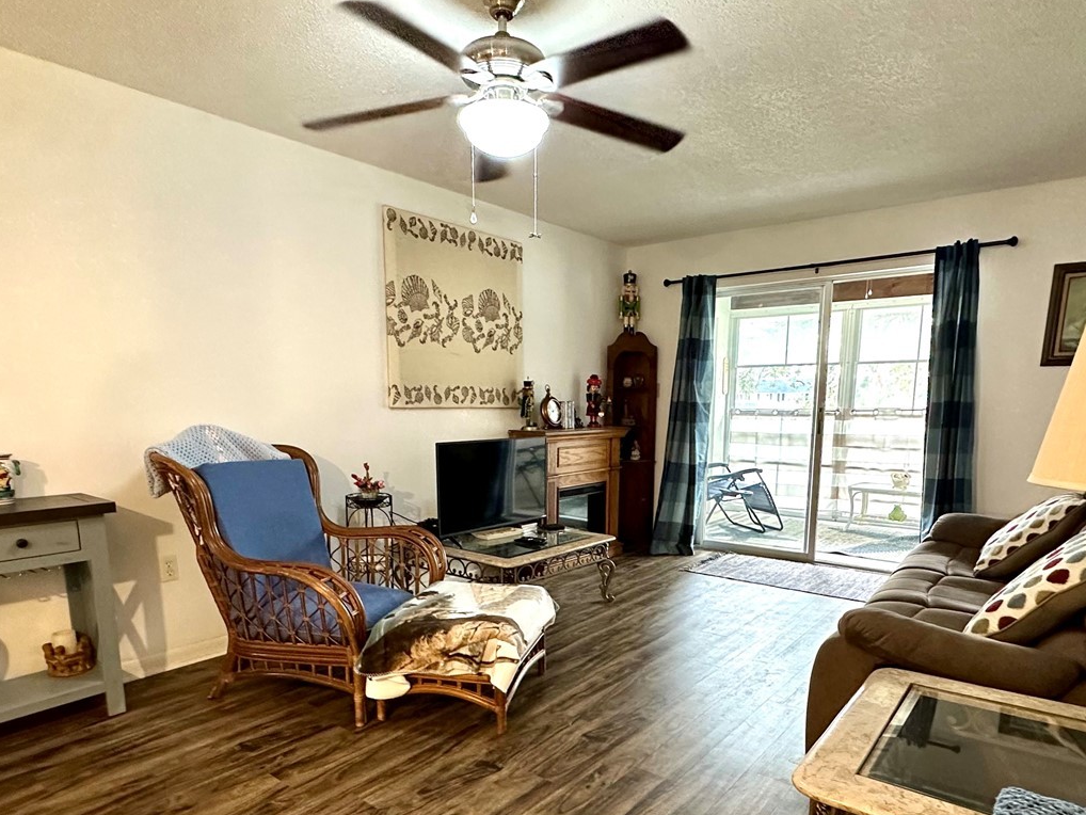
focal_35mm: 22
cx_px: 557
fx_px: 690
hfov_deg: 76.4
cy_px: 525
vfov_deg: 60.0
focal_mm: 2.22
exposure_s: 1/60
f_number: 2.2
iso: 500
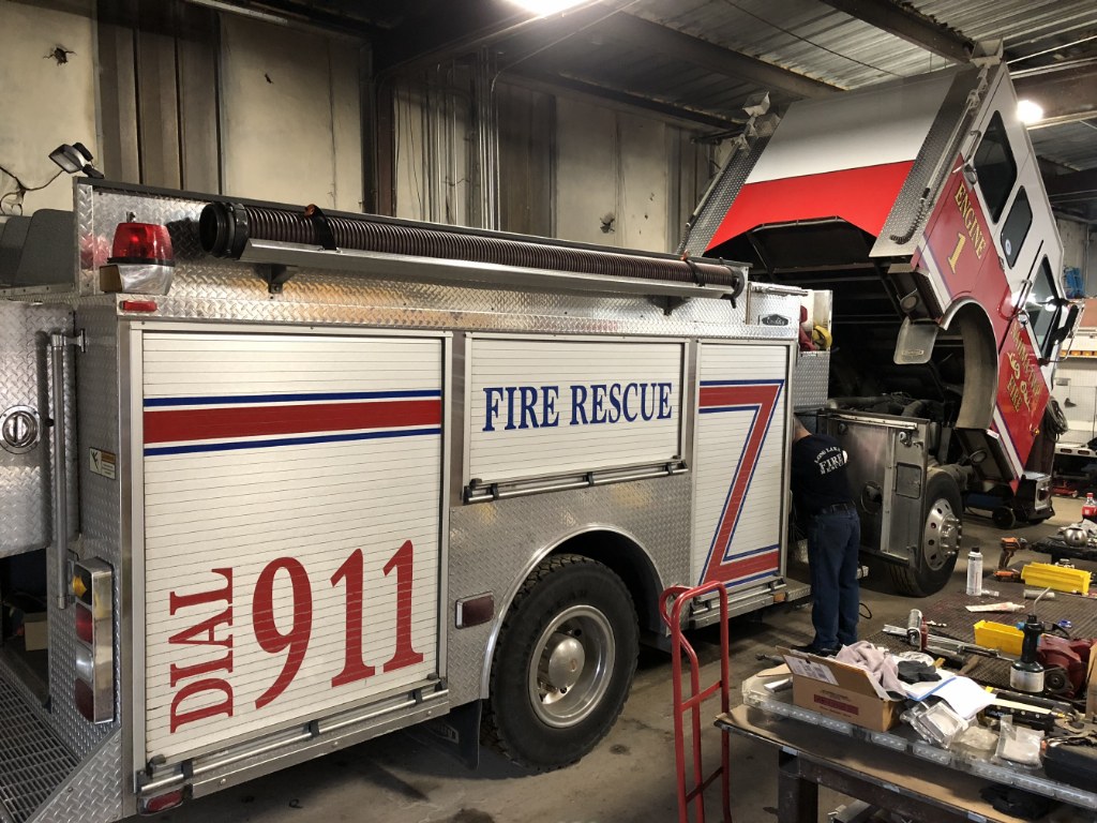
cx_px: 548
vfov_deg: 49.7
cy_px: 412
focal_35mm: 28
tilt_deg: -4.4
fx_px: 887
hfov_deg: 63.4
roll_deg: +0.0
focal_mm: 4
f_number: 1.8
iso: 100
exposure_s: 1/13
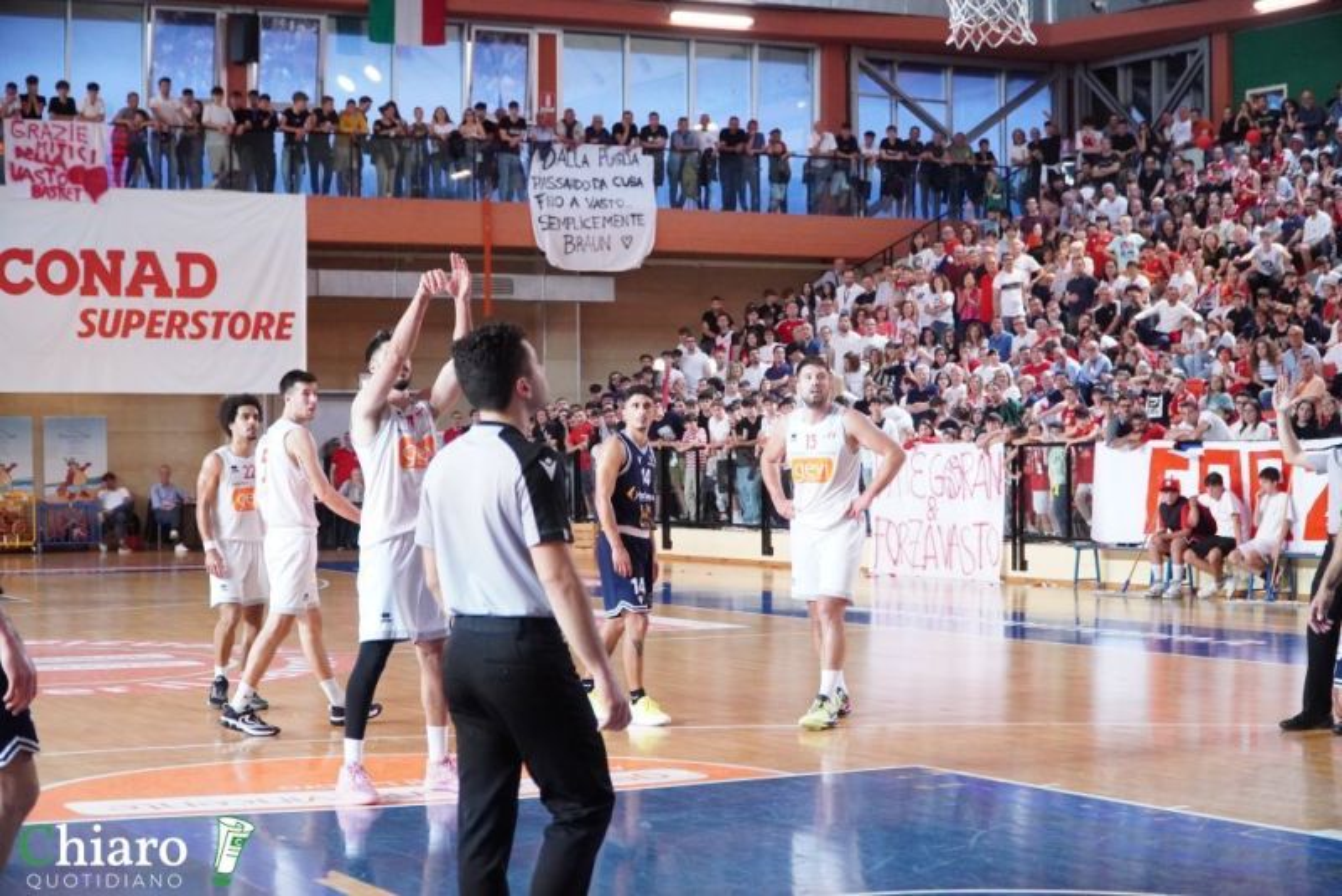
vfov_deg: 21.1
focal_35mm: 64
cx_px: 671
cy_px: 448
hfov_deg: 31.2
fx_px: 2405
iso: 5000
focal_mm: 43
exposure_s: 1/500
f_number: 4
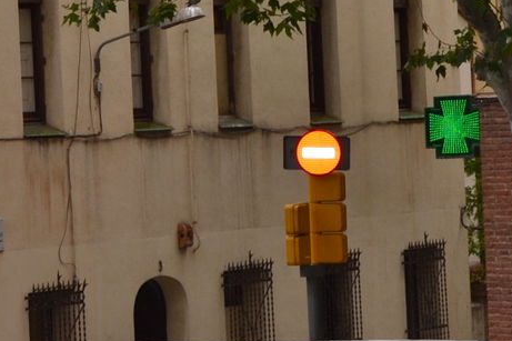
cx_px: -164
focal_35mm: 281
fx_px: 3996
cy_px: -63
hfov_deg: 7.3
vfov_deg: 4.9
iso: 100
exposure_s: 1/200
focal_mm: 45
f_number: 7.1
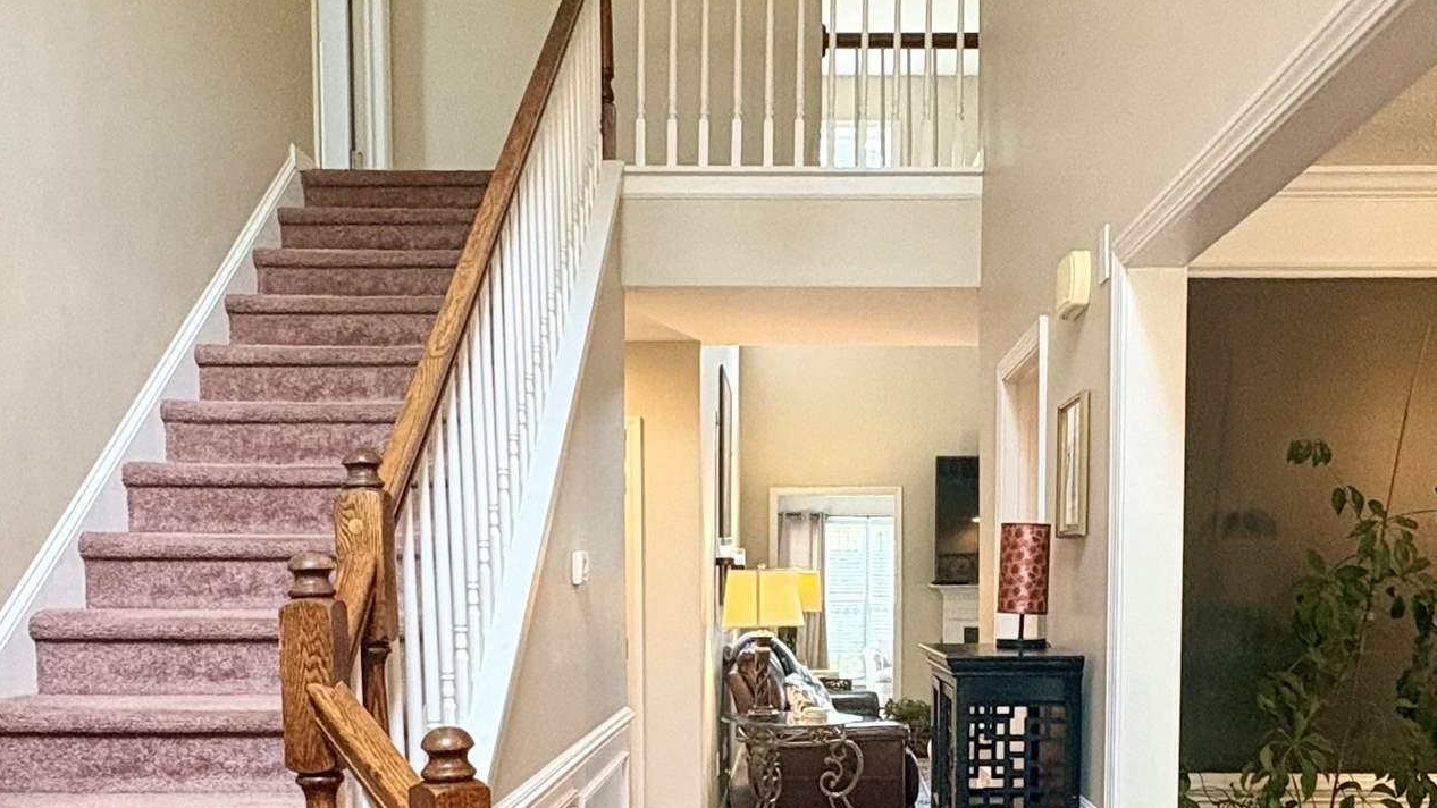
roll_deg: +0.3
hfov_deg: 53.9
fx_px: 1410
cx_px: 793
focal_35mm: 37
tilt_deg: -2.8
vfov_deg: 31.1
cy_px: 658
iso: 250
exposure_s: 1/60
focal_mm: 2.22
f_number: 2.2
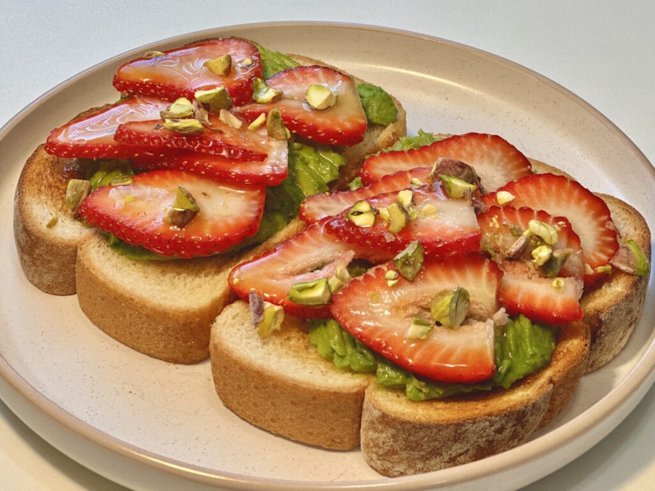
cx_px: 328
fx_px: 1457
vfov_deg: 19.1
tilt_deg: -38.7
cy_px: 246
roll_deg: -1.7
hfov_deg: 25.3
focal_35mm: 77
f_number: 2.8
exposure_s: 1/120
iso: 100
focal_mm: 9
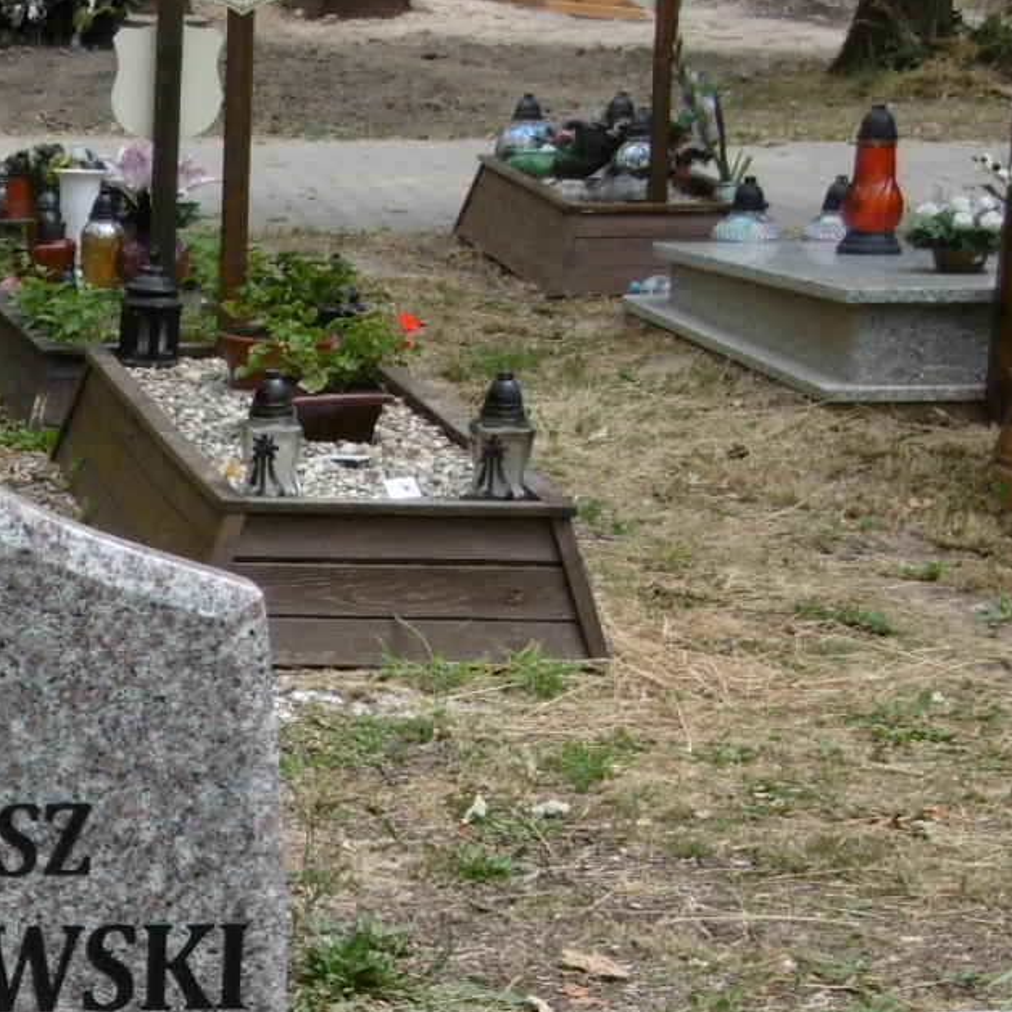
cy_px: 999
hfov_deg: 13.4
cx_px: -392
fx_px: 4101
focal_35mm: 124
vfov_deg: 13.9
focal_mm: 7.7
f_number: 3.8
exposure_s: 1/500
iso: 100
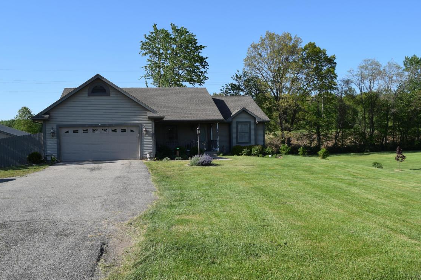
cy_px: 139
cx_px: 214
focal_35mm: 31
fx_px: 362
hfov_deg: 60.3
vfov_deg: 42.3
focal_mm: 20
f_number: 9
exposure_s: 1/400
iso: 200
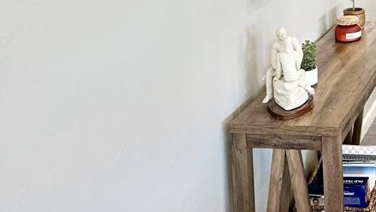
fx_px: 608
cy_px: -95
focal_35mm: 61
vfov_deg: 17.9
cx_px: 415
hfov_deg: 30.7
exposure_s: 1/172
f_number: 1.78
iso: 200
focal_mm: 6.76
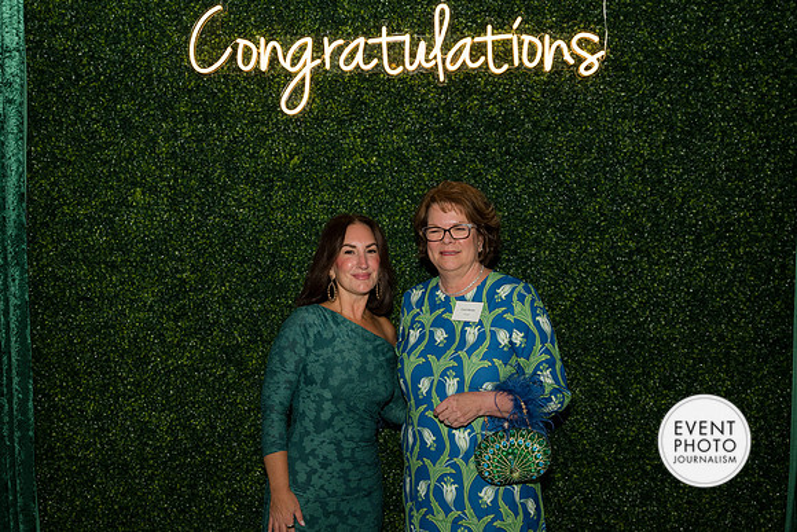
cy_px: 266
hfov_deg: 45.4
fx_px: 952
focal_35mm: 43
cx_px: 398
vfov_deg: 31.2
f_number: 5
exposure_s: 1/160
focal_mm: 43
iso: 500
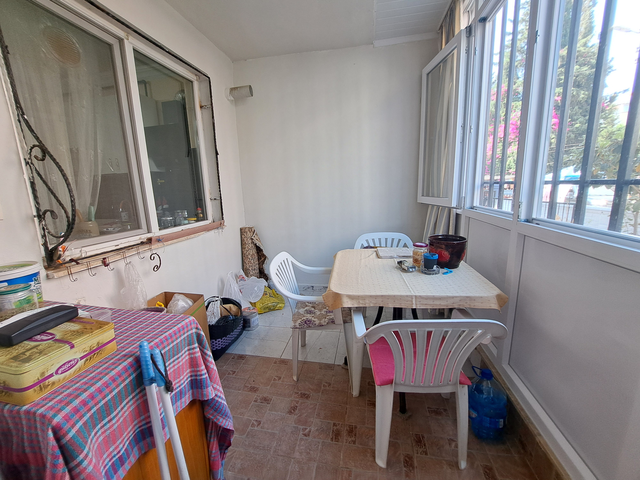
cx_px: 320
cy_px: 240
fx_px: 240
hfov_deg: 106.2
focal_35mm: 13
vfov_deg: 89.9
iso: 50
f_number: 2.2
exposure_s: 1/50
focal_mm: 1.74
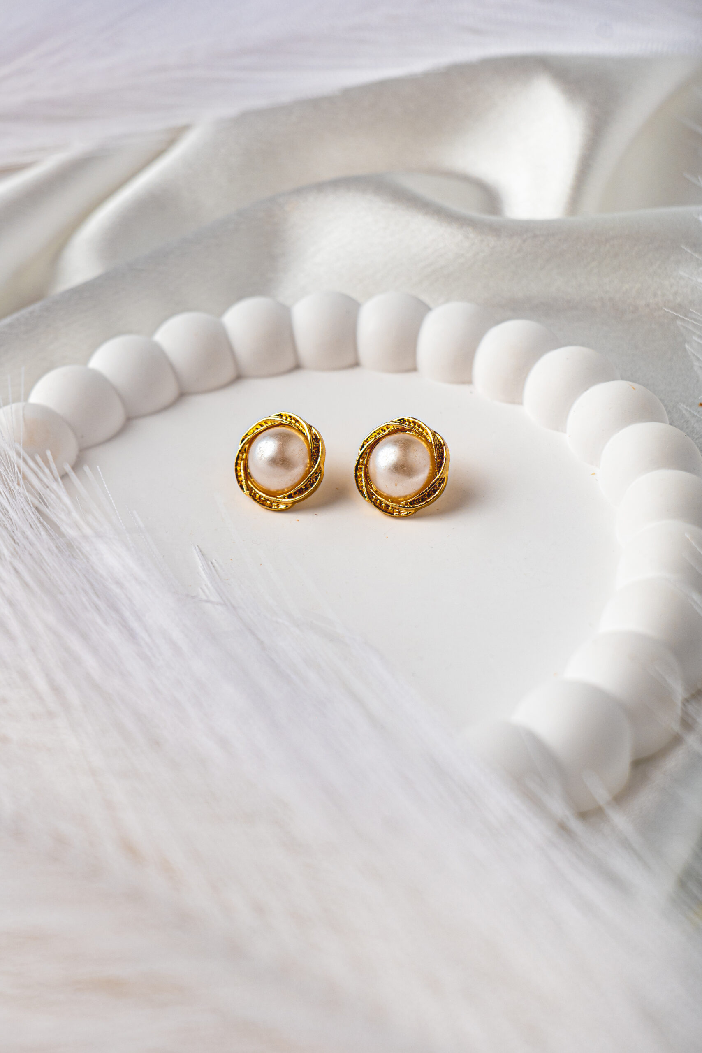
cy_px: 526
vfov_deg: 33.4
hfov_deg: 22.6
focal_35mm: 60
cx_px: 351
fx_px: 1755
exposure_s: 1/160
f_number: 7.1
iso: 400
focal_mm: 60
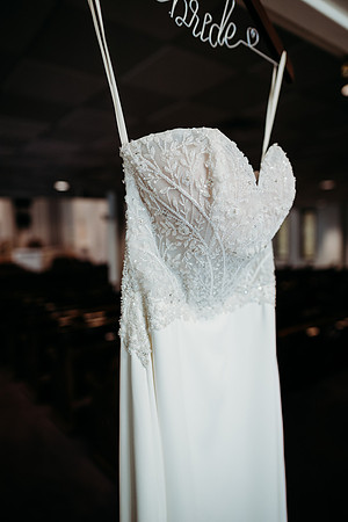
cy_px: 261
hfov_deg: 53.1
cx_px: 174
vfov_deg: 73.7
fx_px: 348
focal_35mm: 24
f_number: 2.5
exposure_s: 1/160
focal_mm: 24
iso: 400
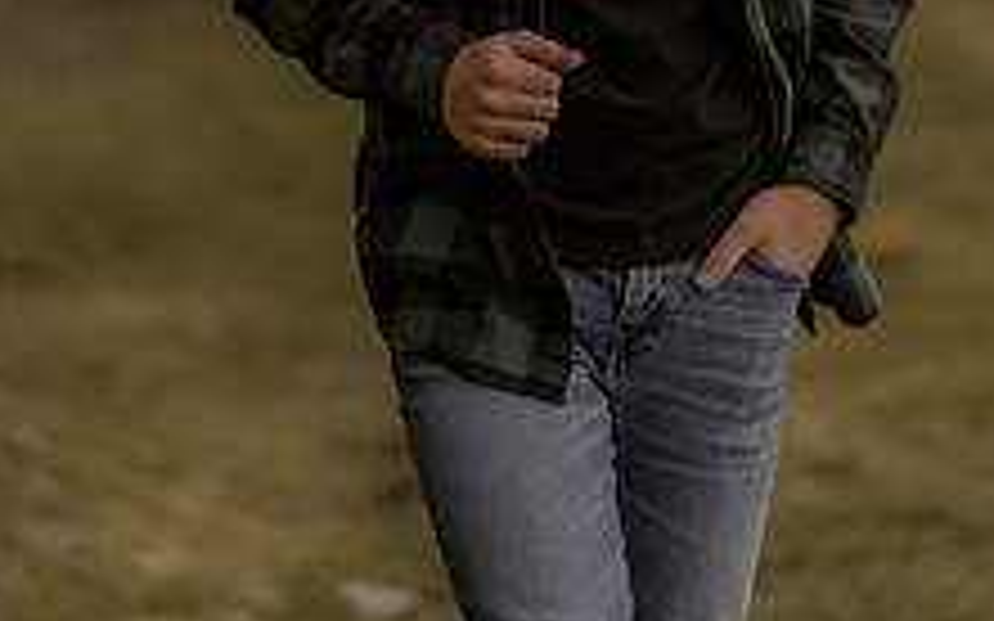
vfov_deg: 7.3
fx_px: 4767
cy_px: -364
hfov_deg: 11.9
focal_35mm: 176
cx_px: 517
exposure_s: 1/1000
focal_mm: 85
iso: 250
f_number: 1.4
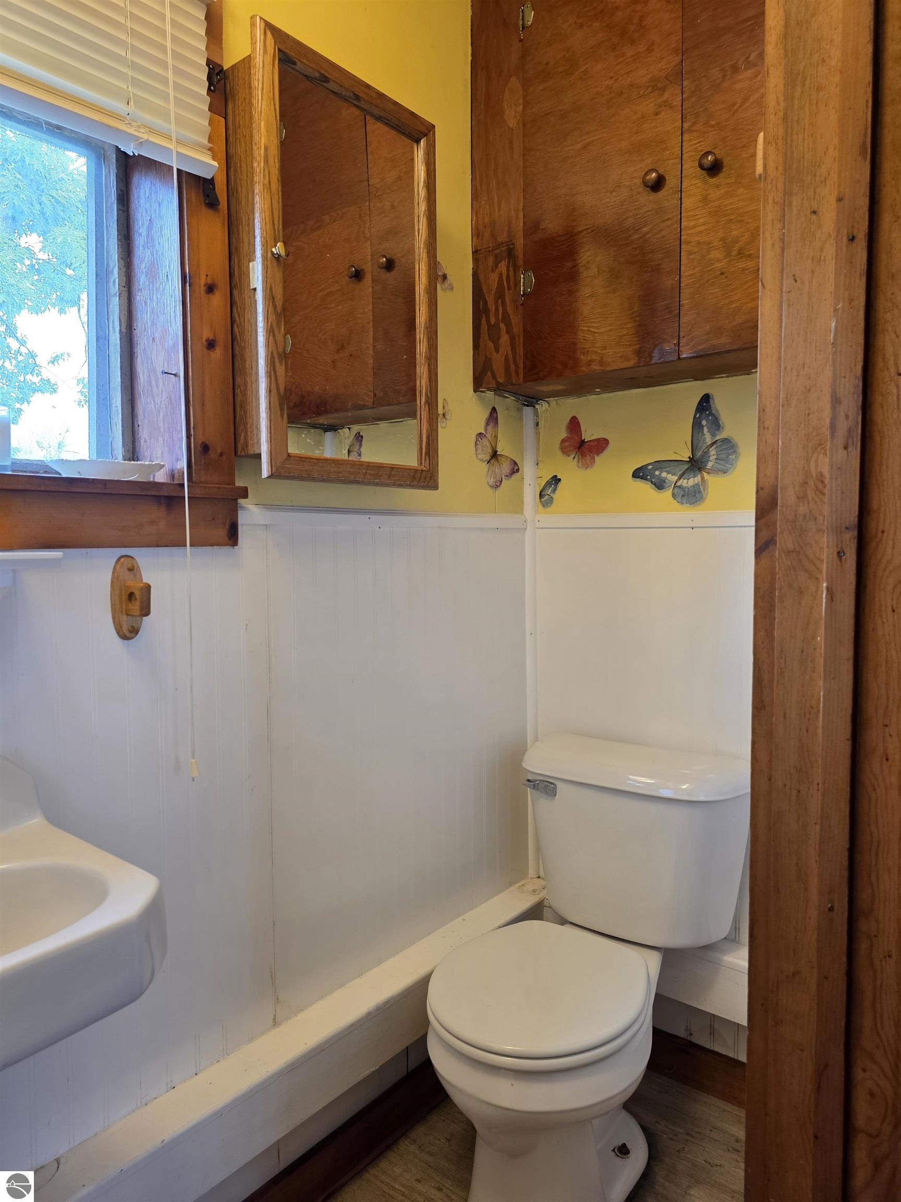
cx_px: 450
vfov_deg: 73.9
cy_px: 601
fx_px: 798
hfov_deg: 58.9
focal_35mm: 23
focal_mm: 6.3
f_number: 1.7
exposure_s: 1/120
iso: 125
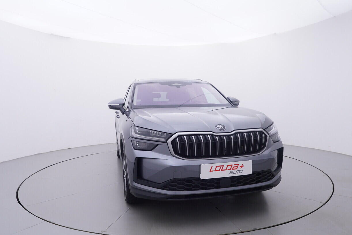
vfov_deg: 48.5
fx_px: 260
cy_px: 134
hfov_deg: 68.2
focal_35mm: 27
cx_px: 175
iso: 200
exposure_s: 1/80
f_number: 5
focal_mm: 15
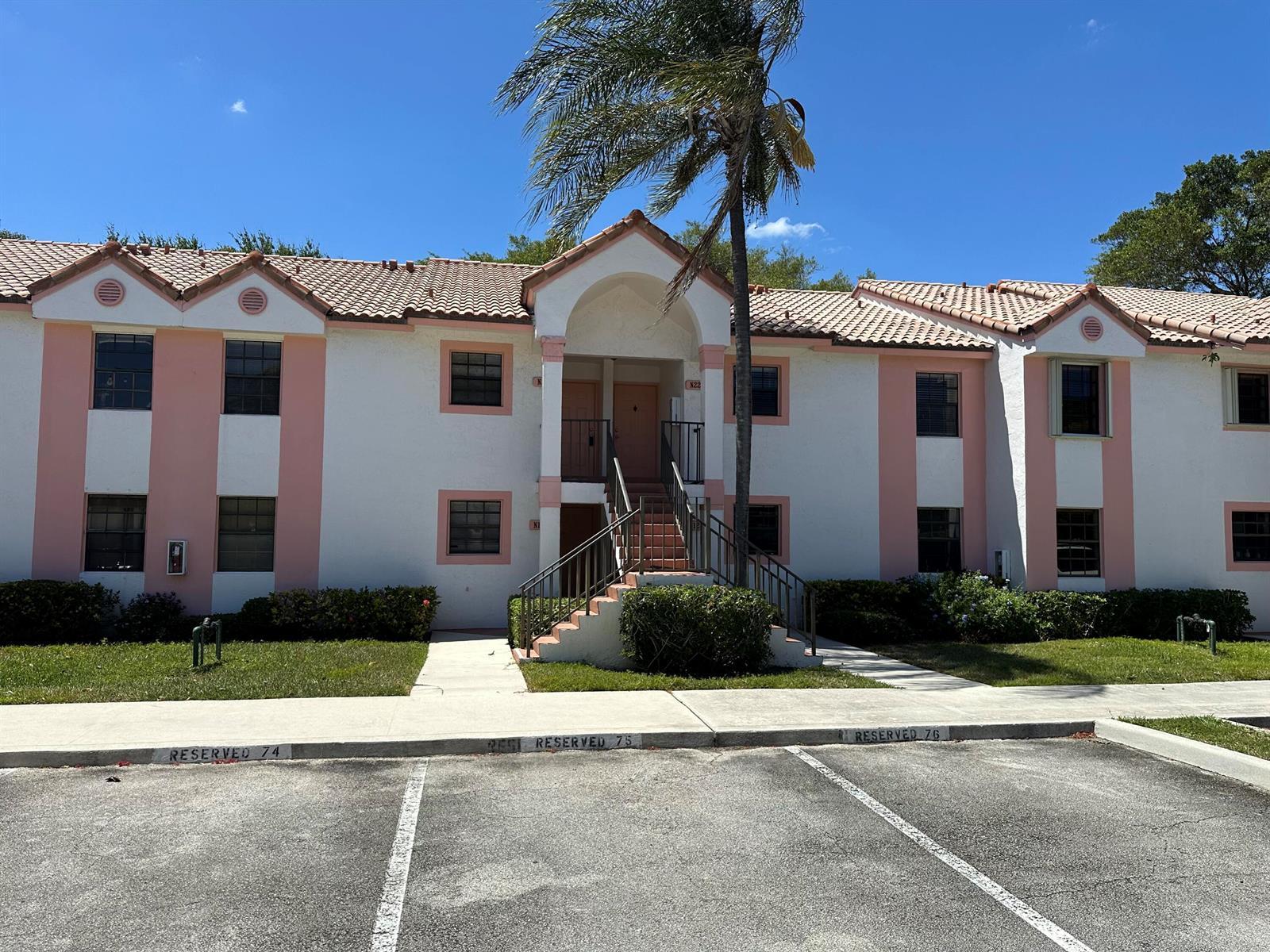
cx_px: 635
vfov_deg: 56.8
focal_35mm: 24
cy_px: 476
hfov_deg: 71.6
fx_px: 881
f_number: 1.78
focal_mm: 6.86
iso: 80
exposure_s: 1/5525
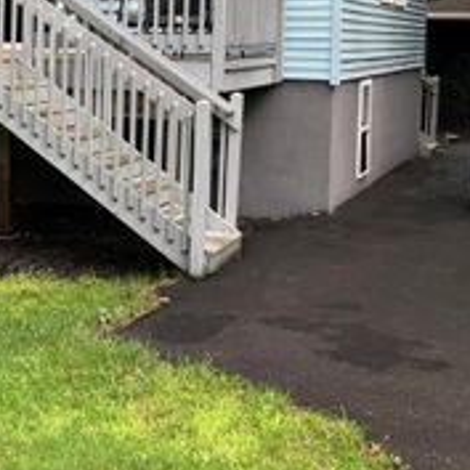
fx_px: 1075
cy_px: 84
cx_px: -175
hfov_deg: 21.7
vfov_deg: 24.2
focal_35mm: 70
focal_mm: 3.99
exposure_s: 1/899
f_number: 1.8
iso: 25
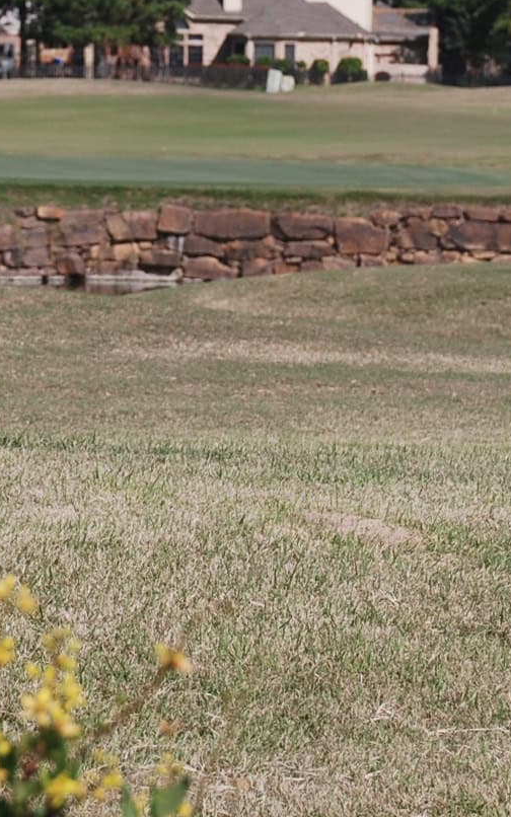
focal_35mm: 228
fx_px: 5079
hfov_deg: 5.8
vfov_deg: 9.2
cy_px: 290
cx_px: 241
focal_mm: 62
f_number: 6.3
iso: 200
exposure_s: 1/640
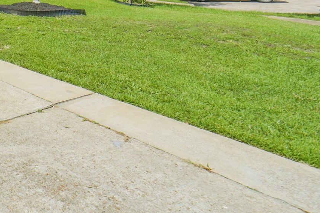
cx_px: -91
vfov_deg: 32.6
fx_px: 320
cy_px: -20
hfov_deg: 36.2
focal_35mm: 36
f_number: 11
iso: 500
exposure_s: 1/640
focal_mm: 14
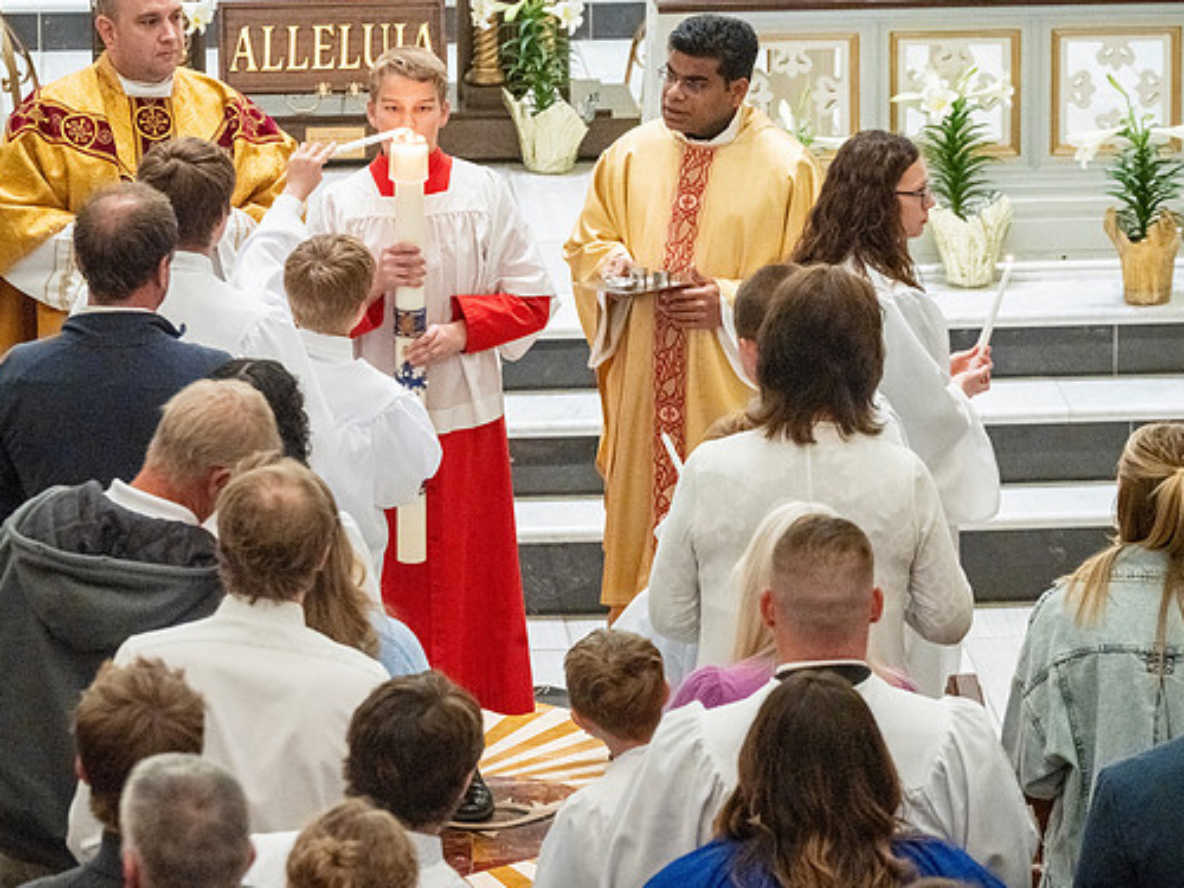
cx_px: 561
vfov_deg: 6.7
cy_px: 437
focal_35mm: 223
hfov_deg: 8.9
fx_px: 7627
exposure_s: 1/60
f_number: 8
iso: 5000
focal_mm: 200
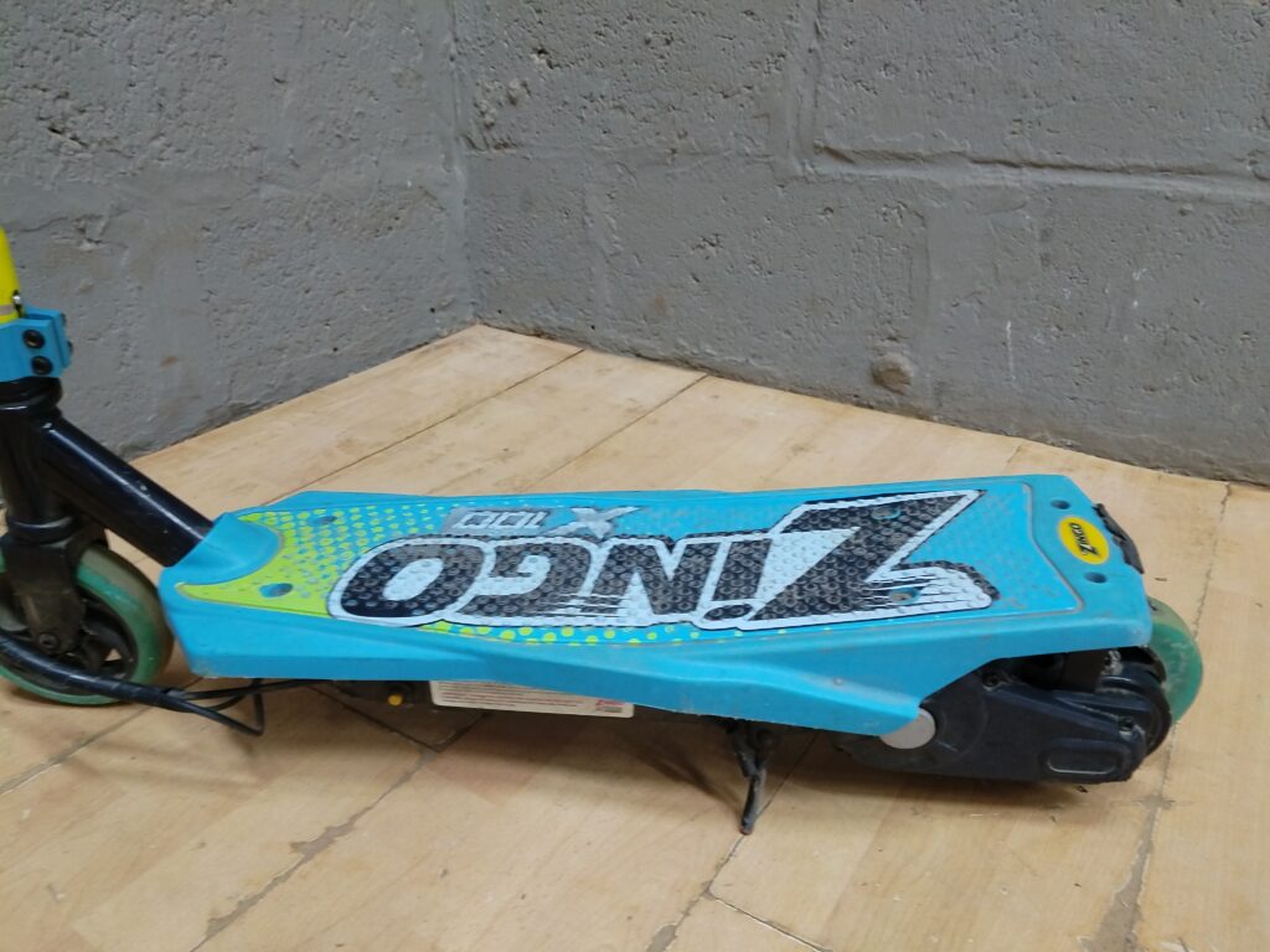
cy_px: 476
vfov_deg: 53.1
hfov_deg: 67.3
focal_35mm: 26
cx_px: 635
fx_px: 954
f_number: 1.8
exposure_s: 1/20
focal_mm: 4.25
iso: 624
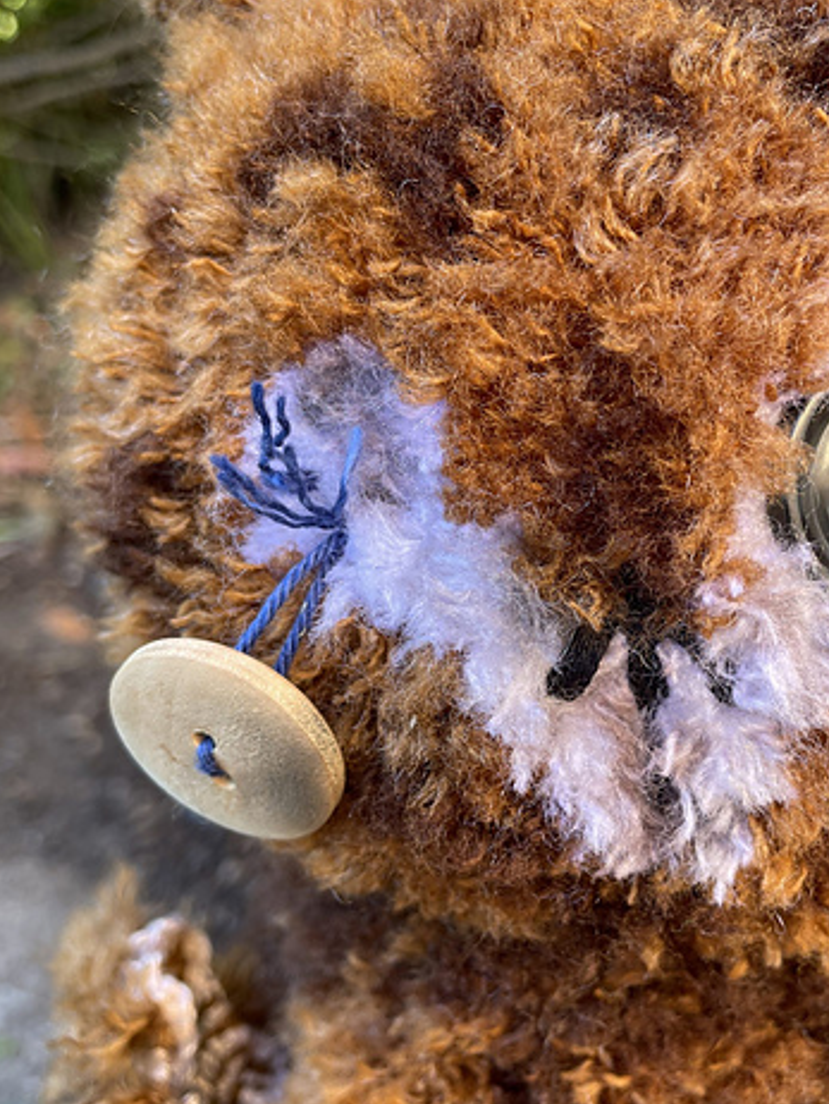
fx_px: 1148
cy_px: 557
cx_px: 516
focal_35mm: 36
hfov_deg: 39.4
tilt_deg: -24.5
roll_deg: +0.2
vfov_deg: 51.3
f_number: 1.6
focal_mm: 4.2
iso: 40
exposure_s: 1/121
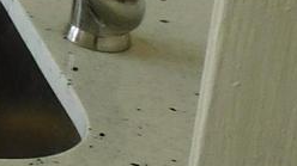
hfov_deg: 11.2
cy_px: -269
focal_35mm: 152
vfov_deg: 7.3
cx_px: -466
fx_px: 1196
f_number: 3.3
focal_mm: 4.3
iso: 200
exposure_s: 1/50
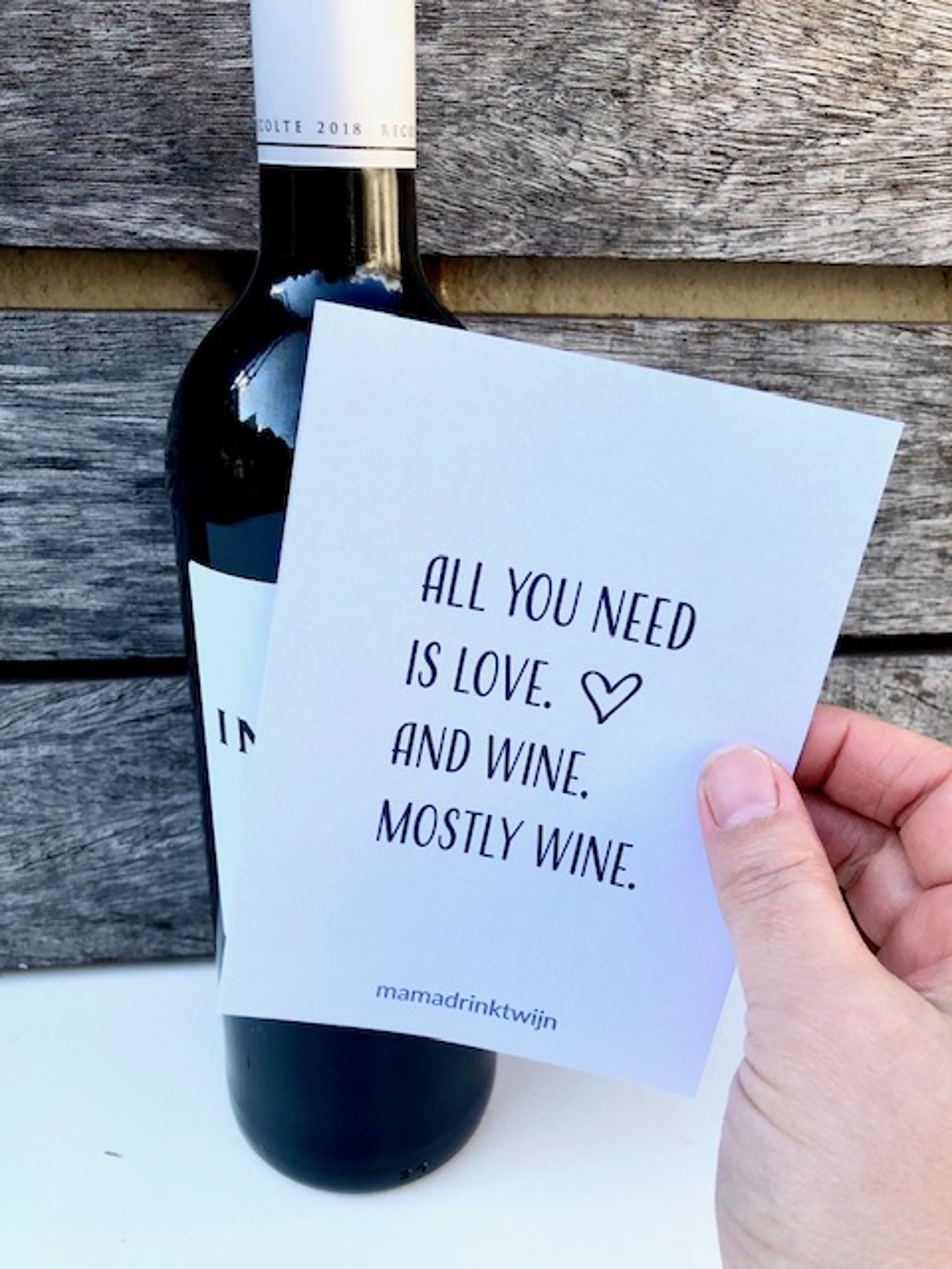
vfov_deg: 63.4
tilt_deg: -21.2
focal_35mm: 28
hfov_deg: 49.7
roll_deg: -1.4
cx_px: 476
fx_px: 1027
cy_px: 634
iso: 20
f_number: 1.8
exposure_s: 1/349
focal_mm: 3.99
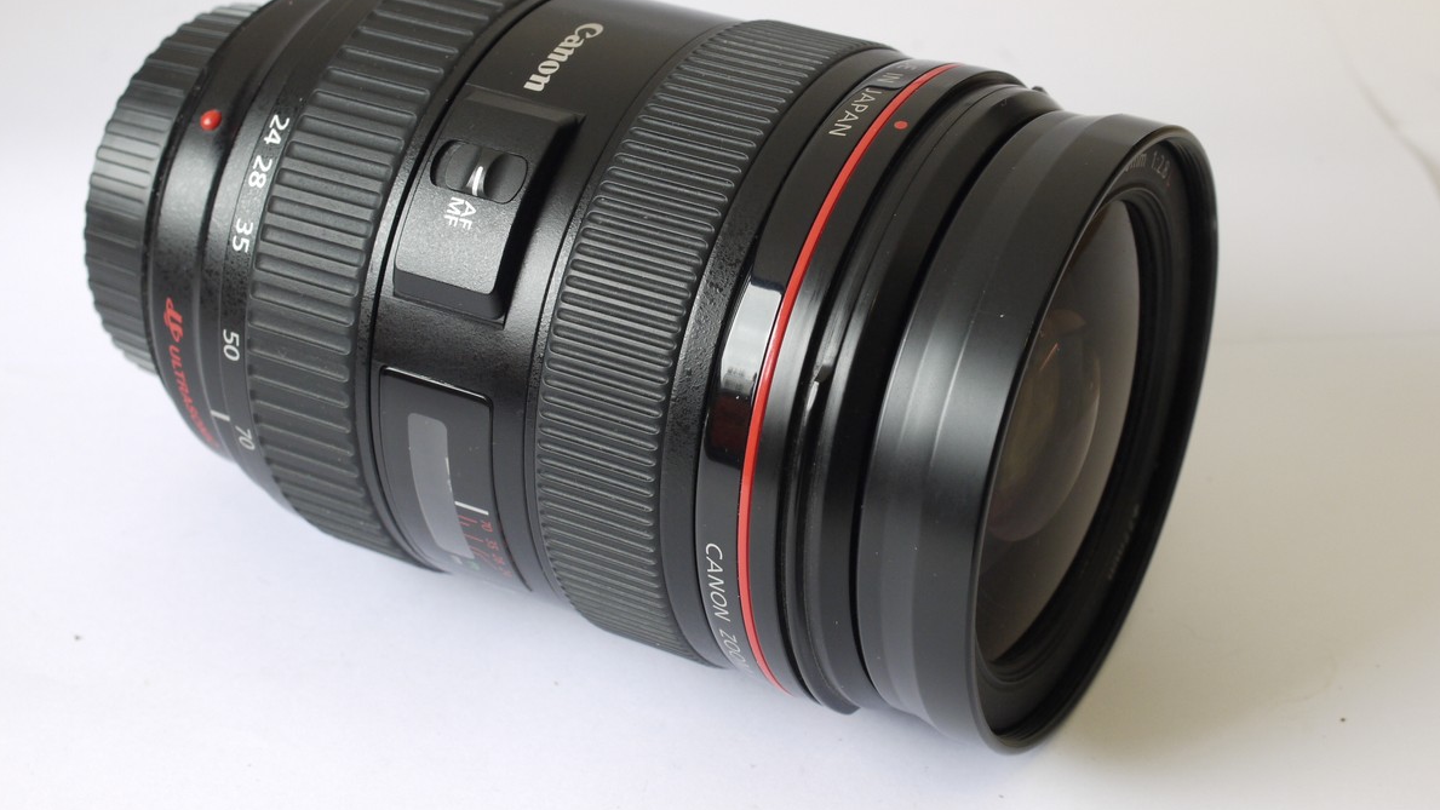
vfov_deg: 18.3
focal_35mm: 66
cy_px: 341
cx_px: 716
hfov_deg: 31.9
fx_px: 2520
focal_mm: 30
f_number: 8
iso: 400
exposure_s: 1/25
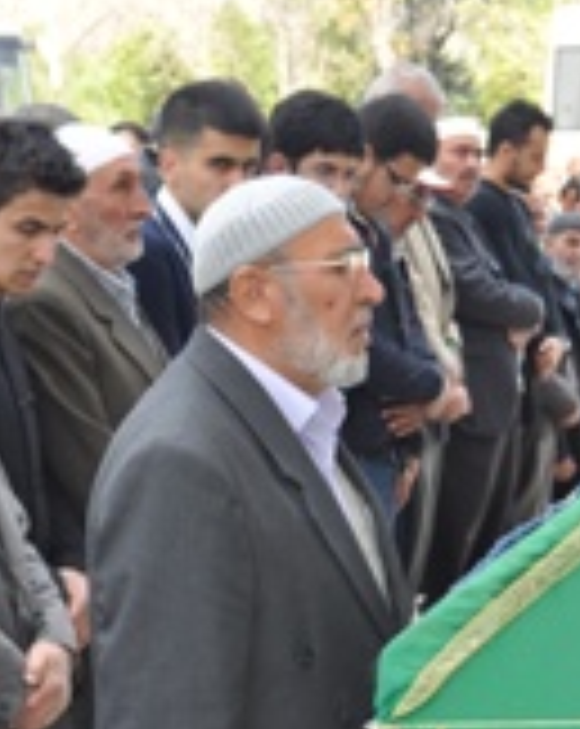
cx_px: 211
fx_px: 2518
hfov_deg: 13.1
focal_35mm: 117
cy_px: 612
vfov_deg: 16.3
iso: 250
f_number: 4.5
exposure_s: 1/200
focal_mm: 30
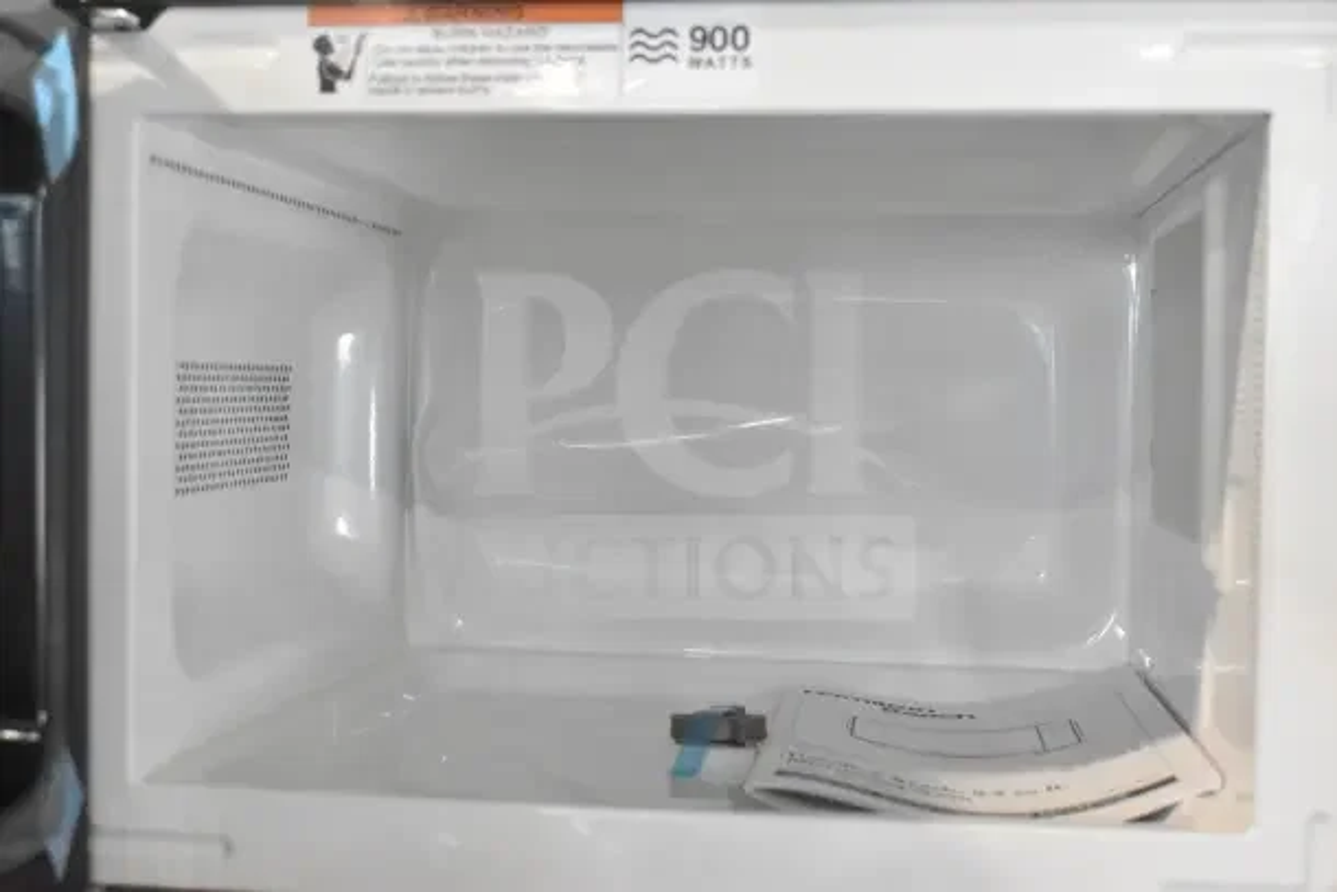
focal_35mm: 48
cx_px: 668
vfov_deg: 28.1
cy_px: 446
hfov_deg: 41.1
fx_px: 1783
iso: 6400
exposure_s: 1/160
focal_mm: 32
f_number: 6.3
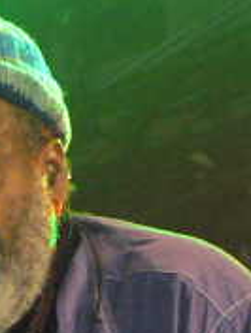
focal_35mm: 382
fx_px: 3689
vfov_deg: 5.1
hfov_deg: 3.9
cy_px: 487
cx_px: 13
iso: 400
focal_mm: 19.5
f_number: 3.2
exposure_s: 1/60
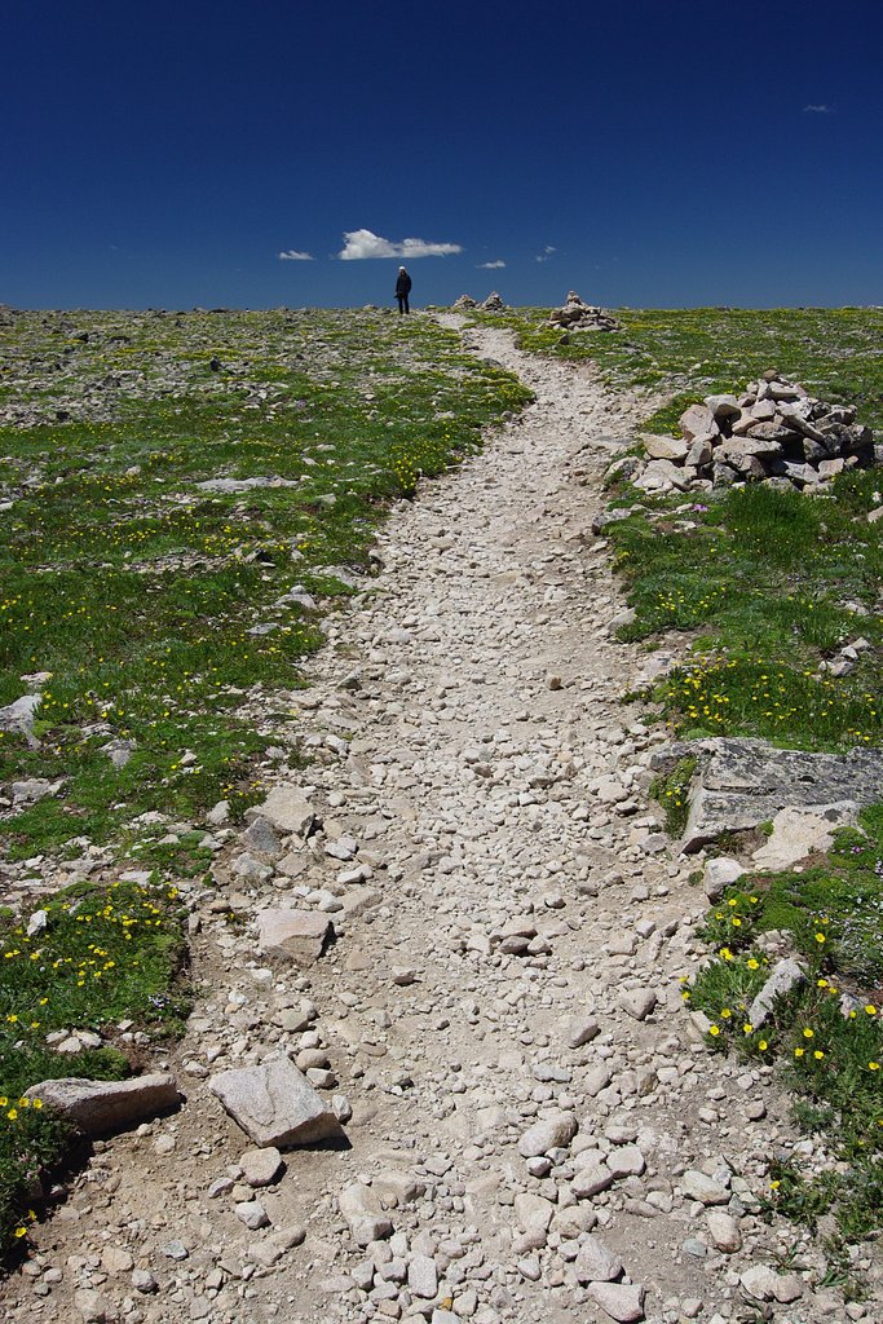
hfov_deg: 36.9
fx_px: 1324
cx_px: 442
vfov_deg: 53.1
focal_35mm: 36
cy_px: 662
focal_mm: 24
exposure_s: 1/100
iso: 200
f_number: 11
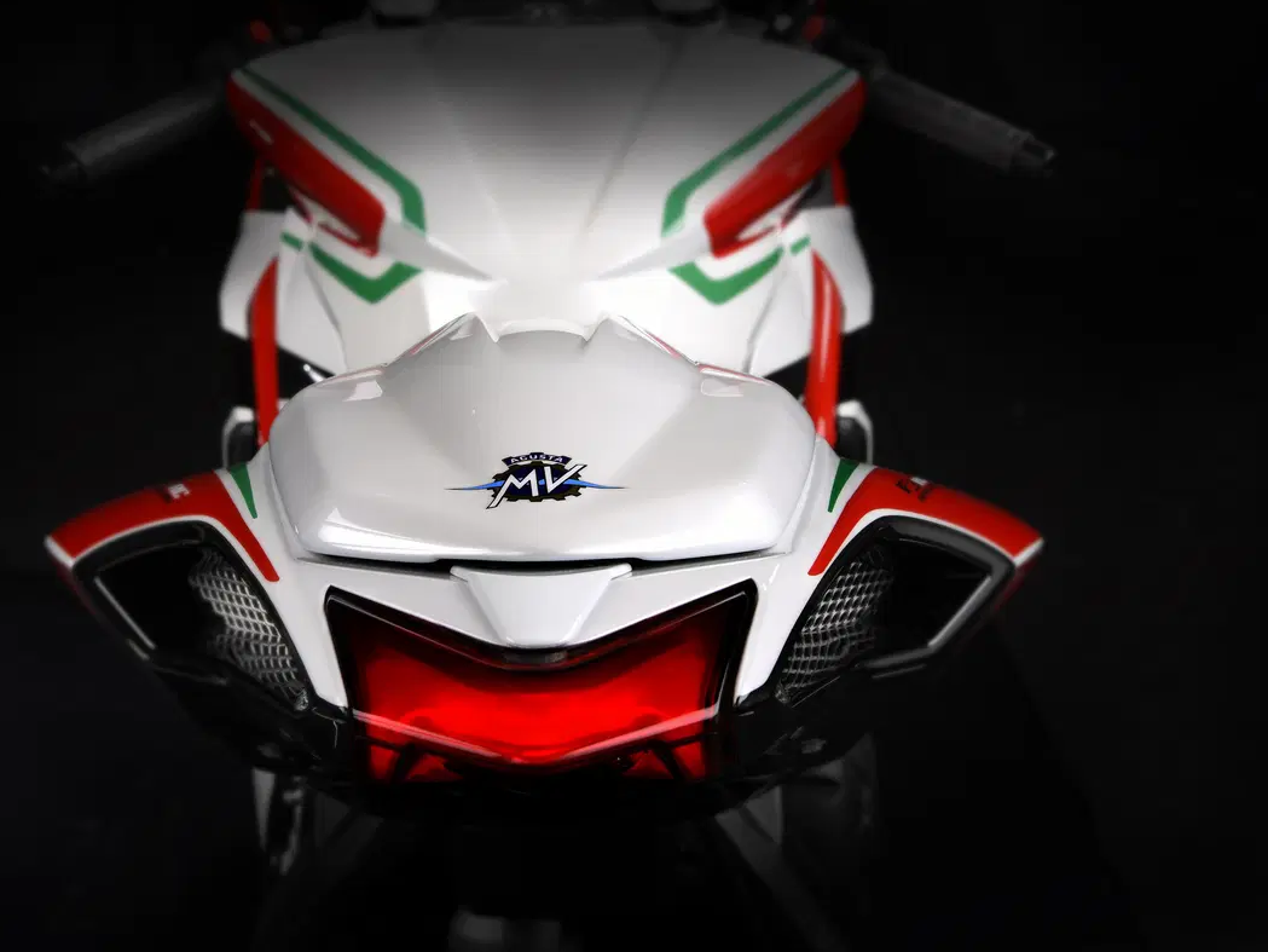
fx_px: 2418
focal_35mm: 66
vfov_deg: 22.3
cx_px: 550
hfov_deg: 29.4
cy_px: 470
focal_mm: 60
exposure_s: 1/30
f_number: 20
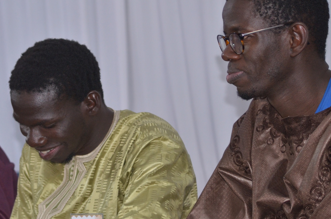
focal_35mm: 168
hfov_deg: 12.2
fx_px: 1541
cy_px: 112
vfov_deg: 8.1
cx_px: 84
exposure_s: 1/60
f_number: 4
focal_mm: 70
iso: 800
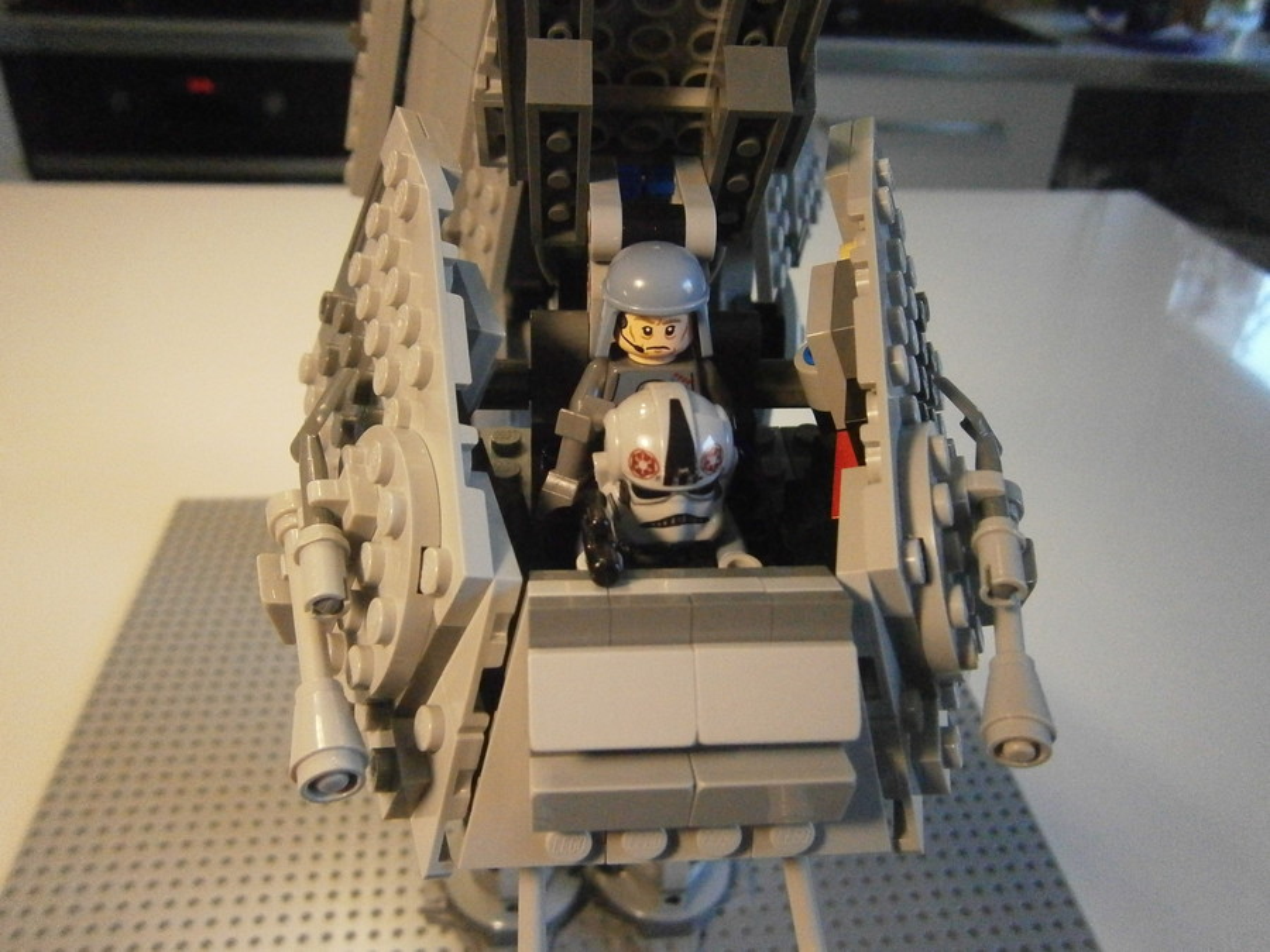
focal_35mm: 26
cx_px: 635
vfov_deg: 53.1
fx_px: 954
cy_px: 476
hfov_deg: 67.3
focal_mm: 4.7
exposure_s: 1/100
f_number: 2.8
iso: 800
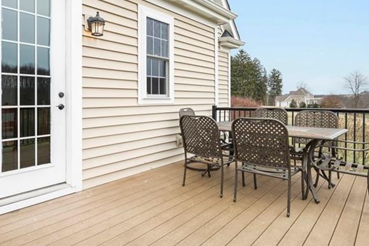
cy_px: 104
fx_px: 256
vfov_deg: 51.1
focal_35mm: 25
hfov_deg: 70.5
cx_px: 142
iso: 400
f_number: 8
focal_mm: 14
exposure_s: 1/25
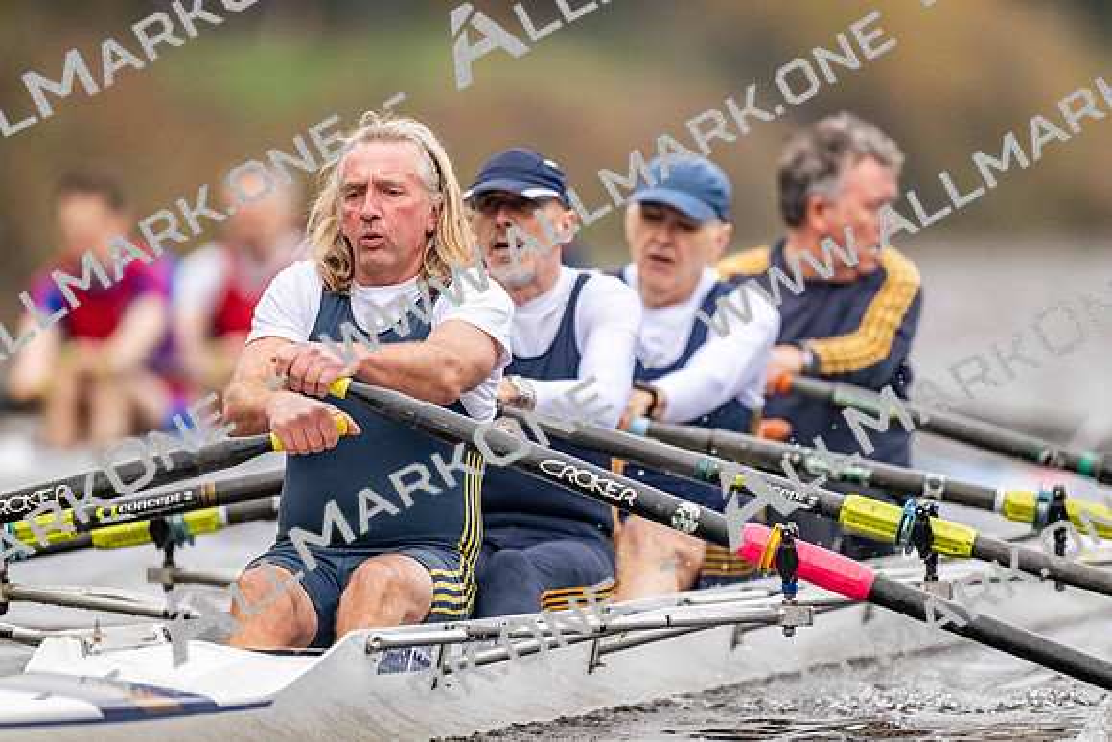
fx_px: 18537
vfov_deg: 2.3
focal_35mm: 600
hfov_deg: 3.4
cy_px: 371
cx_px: 556
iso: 4500
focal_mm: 600
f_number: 4
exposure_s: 1/2500
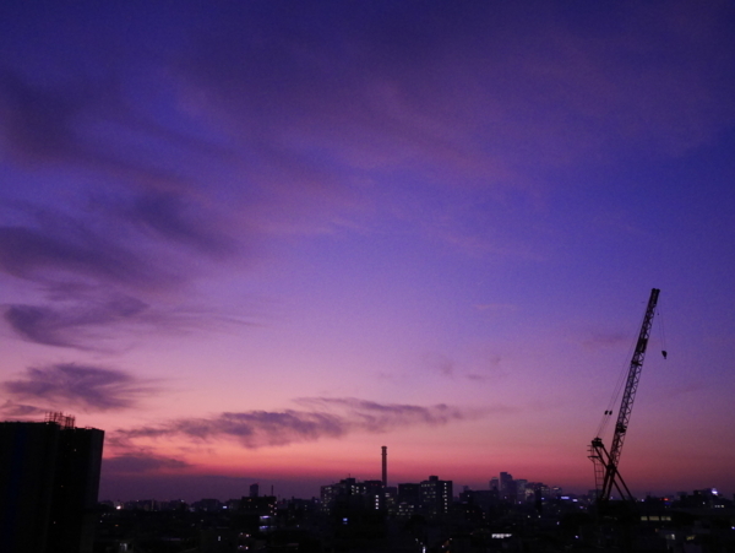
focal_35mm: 36
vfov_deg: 39.7
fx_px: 765
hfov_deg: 51.3
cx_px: 368
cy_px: 276
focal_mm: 18
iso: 2500
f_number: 4.2
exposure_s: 1/60
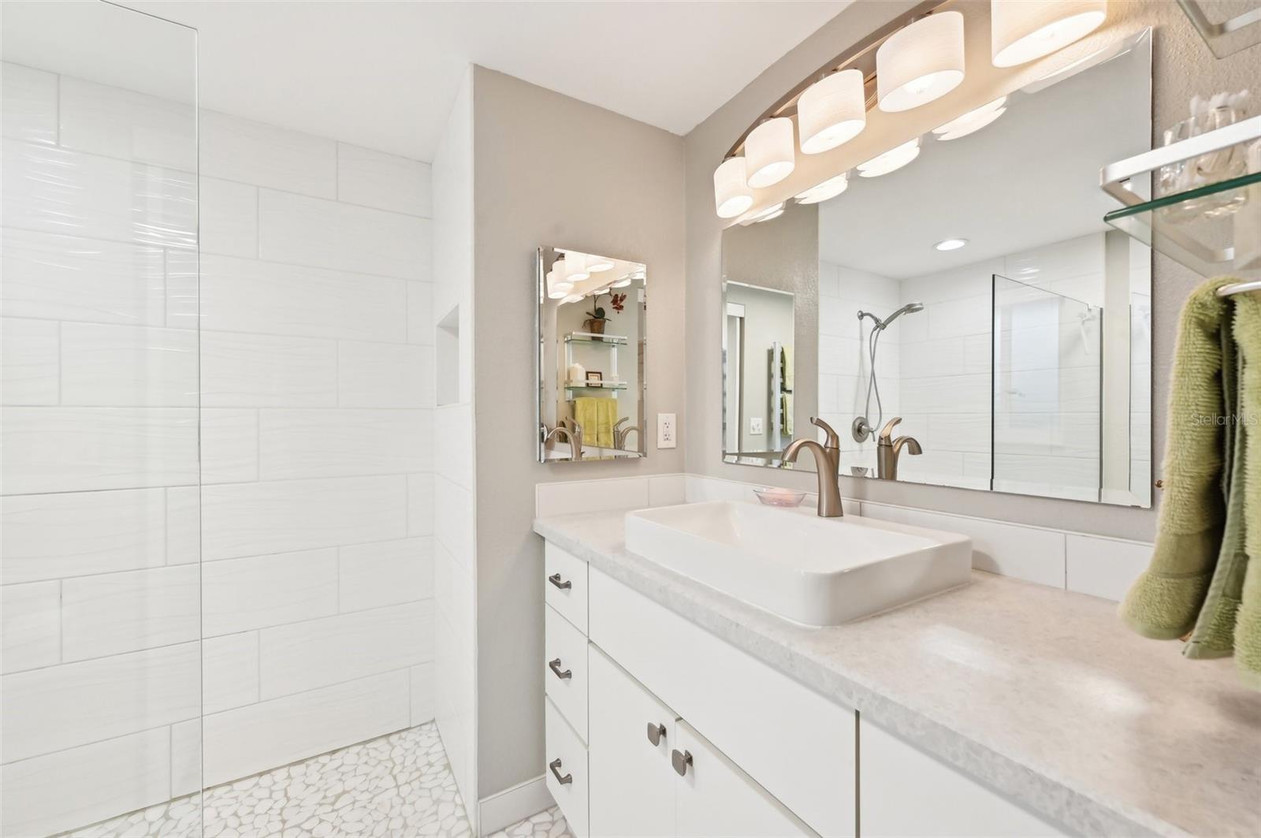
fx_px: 490
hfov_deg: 104.3
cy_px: 419
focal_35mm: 14
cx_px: 630
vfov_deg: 81.1
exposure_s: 1/30
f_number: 8
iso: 400
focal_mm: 14
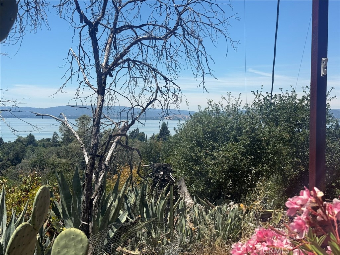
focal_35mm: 48
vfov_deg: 30.3
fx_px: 471
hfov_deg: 39.7
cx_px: 170
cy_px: 128
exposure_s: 1/4878
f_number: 1.78
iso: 64
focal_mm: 6.76
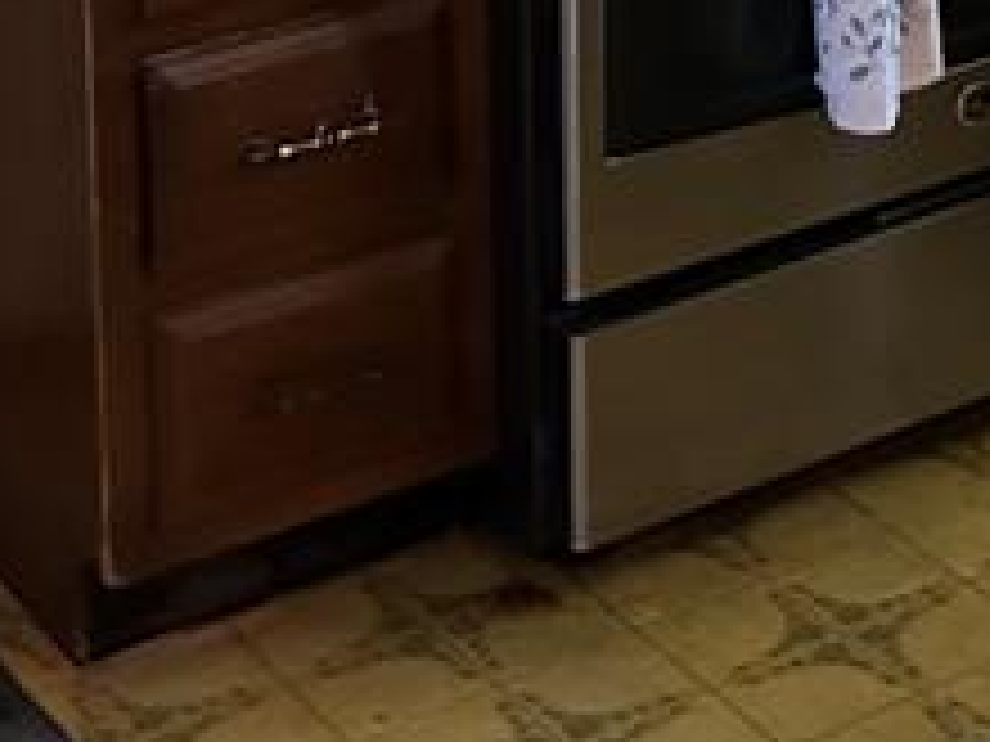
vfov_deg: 10.8
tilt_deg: -6.2
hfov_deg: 15.0
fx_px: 3461
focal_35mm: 121
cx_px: 1534
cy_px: -881
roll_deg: +0.7
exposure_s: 1/40
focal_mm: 5.7
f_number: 1.5
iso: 500
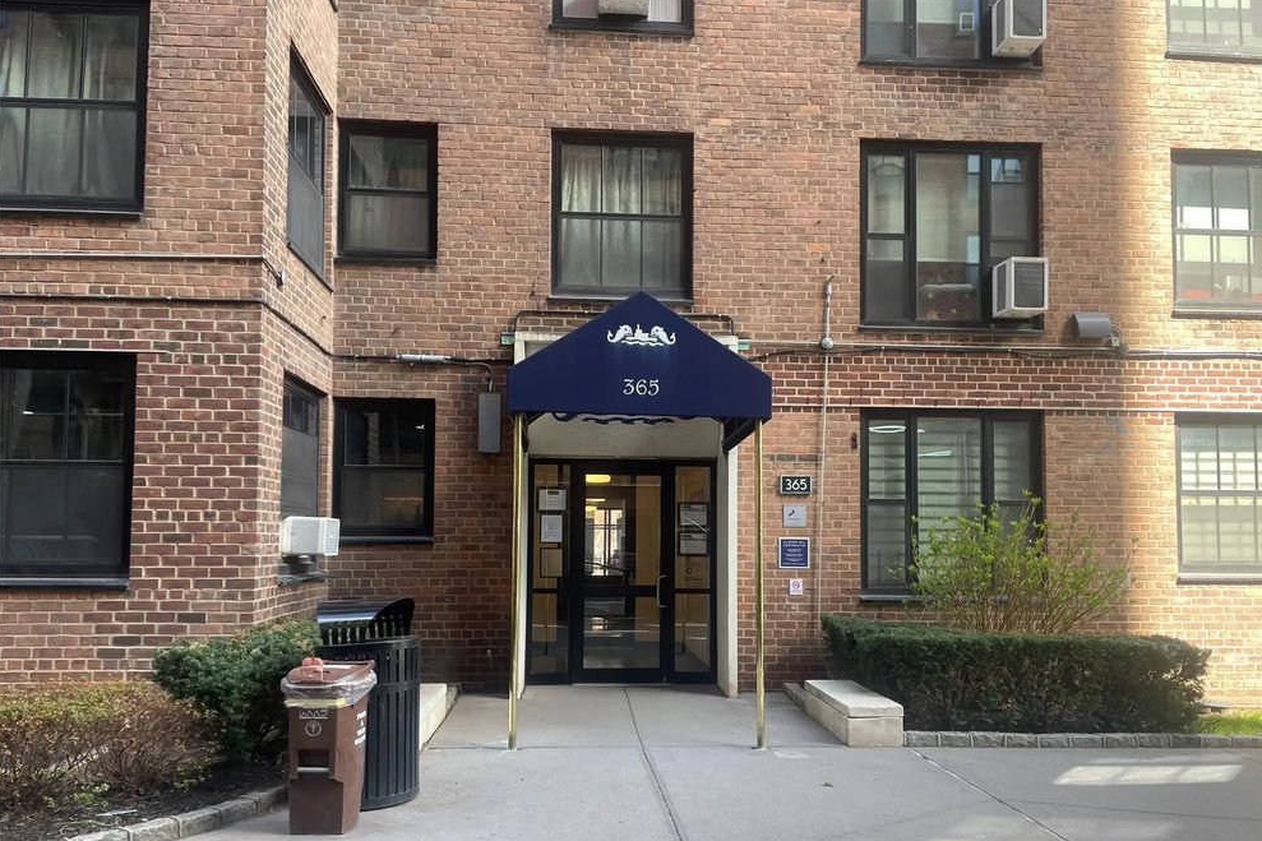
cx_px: 650
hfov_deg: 65.5
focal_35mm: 28
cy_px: 486
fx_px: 981
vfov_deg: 46.2
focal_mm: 4.2
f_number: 1.6
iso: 32
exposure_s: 1/143
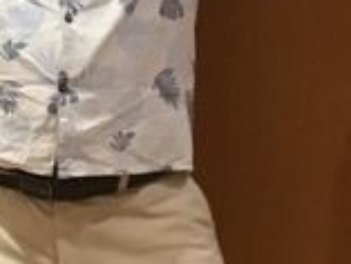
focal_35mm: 161
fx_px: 1634
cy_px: 15
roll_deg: -2.7
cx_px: 117
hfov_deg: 12.2
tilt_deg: -6.1
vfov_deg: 9.2
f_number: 2.4
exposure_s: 1/15
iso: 200
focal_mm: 3.3
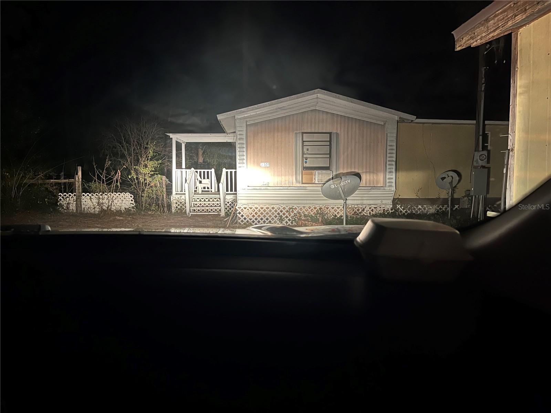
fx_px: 414
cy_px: 206
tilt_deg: -4.4
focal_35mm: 26
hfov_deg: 67.3
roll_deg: -0.2
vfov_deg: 53.1
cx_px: 276
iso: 640
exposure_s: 1/13
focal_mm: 5.1
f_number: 1.6
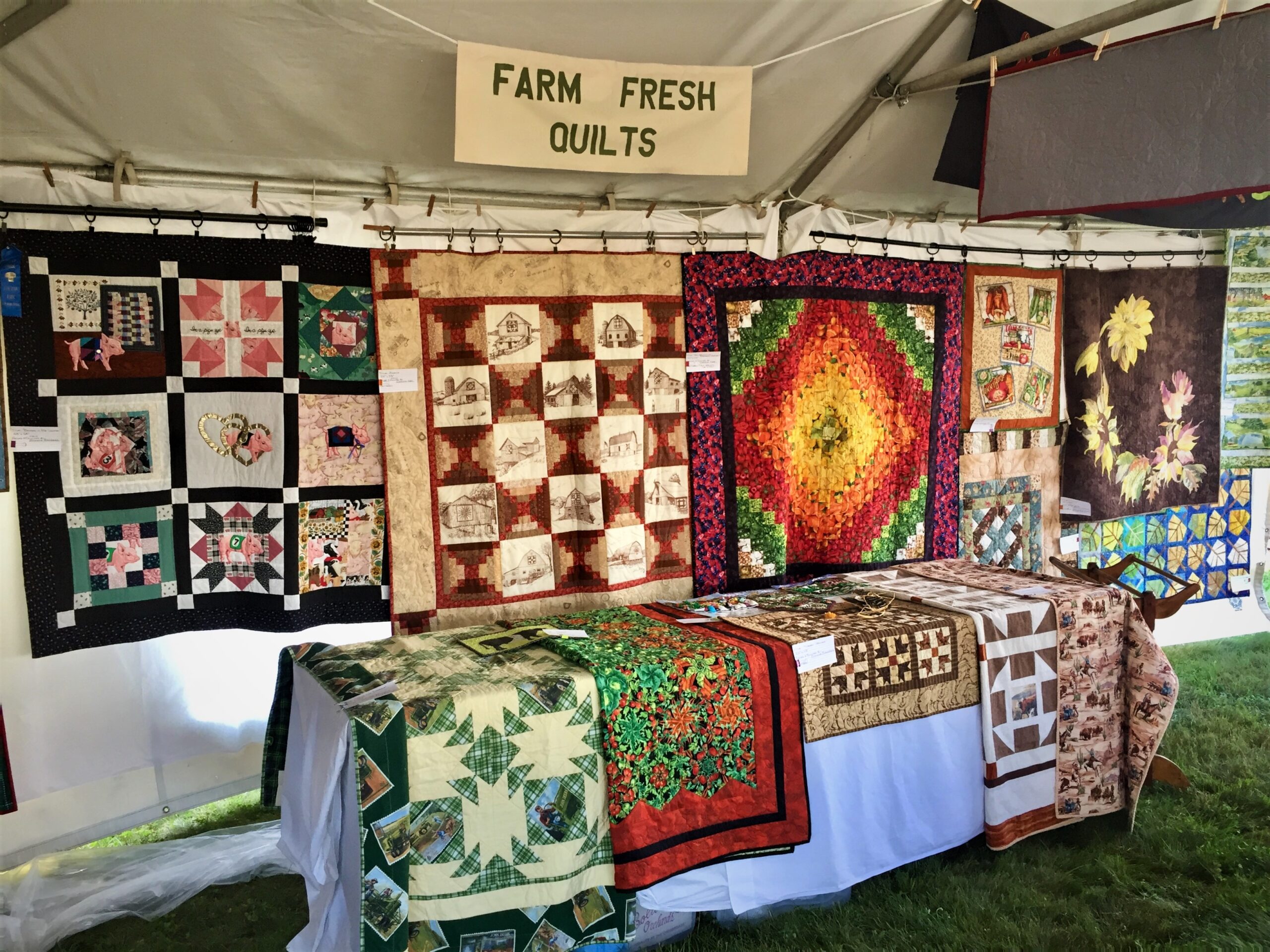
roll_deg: -1.2
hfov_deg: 61.7
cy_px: 476
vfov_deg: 48.2
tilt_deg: -4.6
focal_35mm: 29
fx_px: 1064
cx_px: 635
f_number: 2.2
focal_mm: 4.15
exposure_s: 1/30
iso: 32
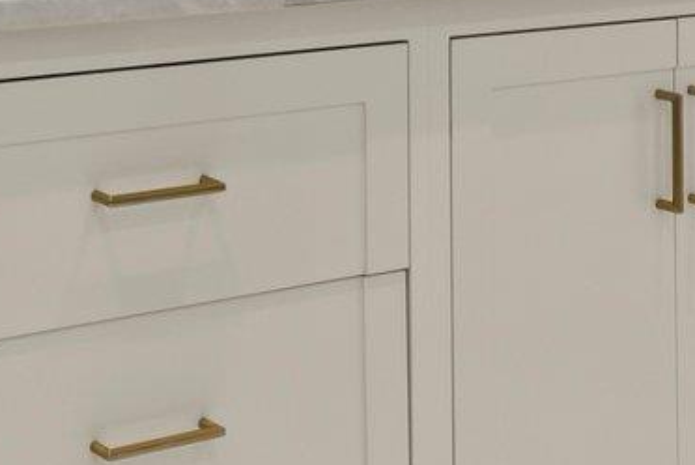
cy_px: -208
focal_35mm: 88
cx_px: -58
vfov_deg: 14.6
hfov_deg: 21.9
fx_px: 1701
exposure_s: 1/2
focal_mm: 16
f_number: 10
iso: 320
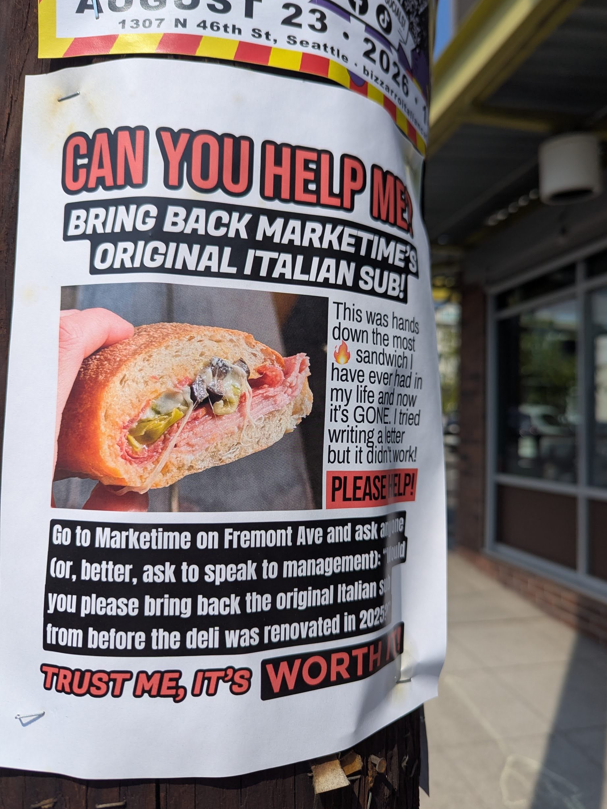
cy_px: 402
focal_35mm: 25
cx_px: 316
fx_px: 585
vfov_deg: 69.4
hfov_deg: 54.9
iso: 50
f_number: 1.85
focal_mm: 6.81
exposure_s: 1/3650
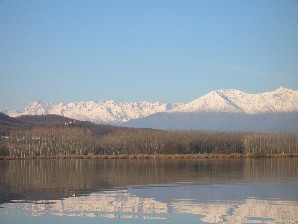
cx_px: 149
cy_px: 112
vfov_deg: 14.5
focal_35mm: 102
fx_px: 878
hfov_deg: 19.3
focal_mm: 17.1
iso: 50
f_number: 8.2
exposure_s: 1/153
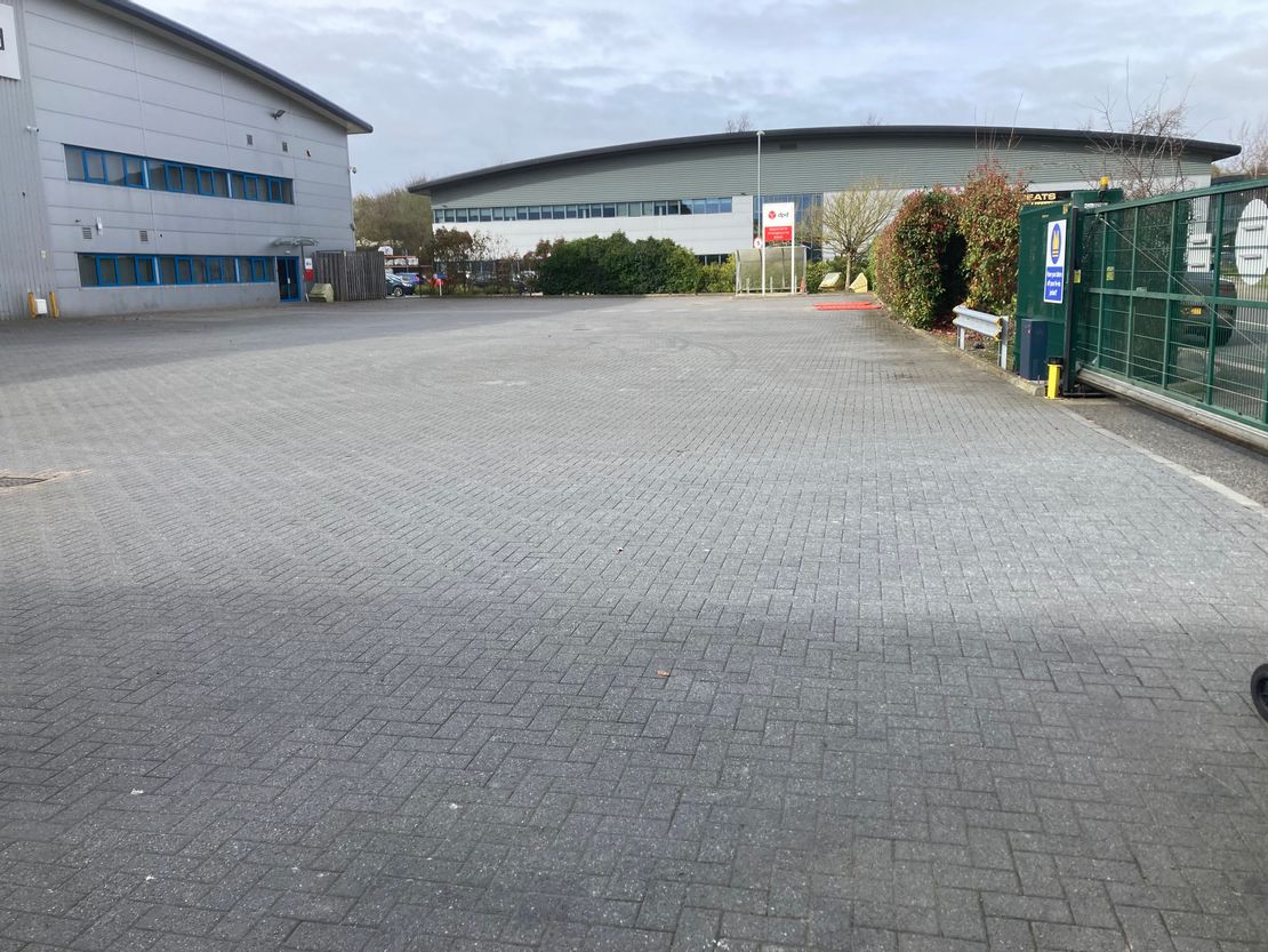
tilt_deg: -10.4
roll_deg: +1.8
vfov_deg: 49.8
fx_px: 1026
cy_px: 476
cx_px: 634
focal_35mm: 28
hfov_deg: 63.4
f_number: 1.8
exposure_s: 1/1230
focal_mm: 3.99
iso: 20
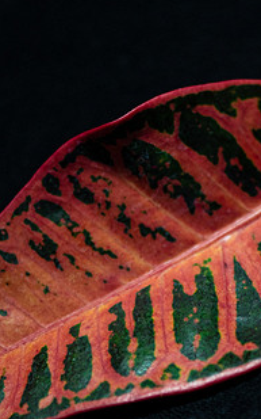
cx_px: 206
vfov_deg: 7.0
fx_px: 3439
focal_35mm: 302
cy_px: 253
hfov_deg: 4.3
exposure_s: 1/80
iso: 64
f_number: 3.2
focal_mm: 105
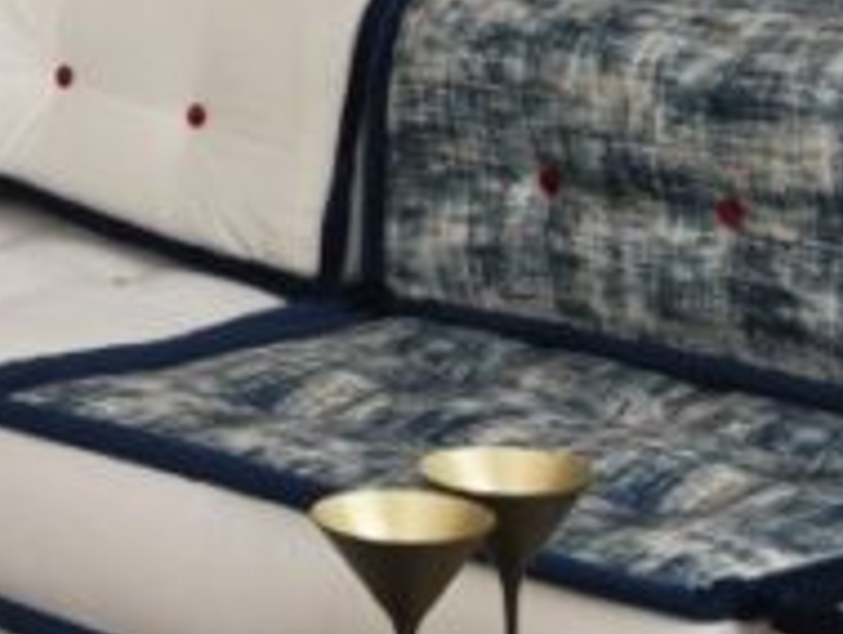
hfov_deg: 11.4
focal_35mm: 168
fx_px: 4094
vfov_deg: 8.6
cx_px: -357
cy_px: -406
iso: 100
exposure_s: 1/15
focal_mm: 40
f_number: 11
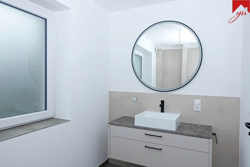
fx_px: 167
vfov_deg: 53.1
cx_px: 125
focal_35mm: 24
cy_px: 84
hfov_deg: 73.7
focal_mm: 8.8
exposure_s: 1/125
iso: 400
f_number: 7.1
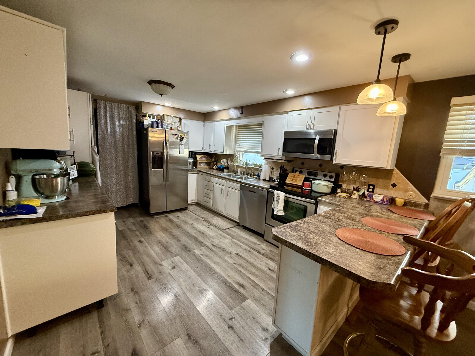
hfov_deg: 102.1
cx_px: 238
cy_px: 178
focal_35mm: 14
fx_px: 192
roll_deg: -4.1
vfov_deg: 85.7
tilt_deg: -8.5
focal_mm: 2.22
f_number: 2.2
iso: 400
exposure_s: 1/60
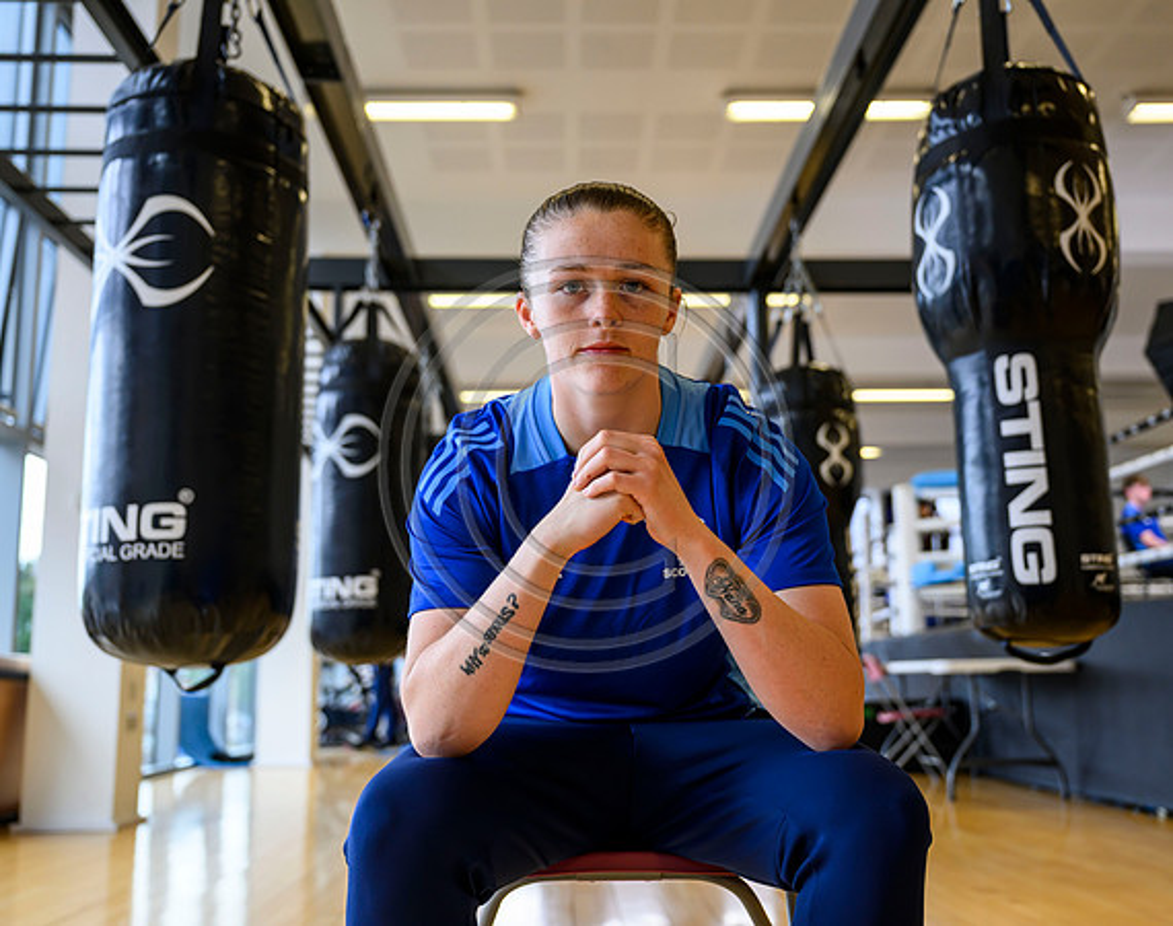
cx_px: 592
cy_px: 463
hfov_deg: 50.2
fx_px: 1253
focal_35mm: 36
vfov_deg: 40.6
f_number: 2.8
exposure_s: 1/400
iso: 640
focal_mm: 32.5
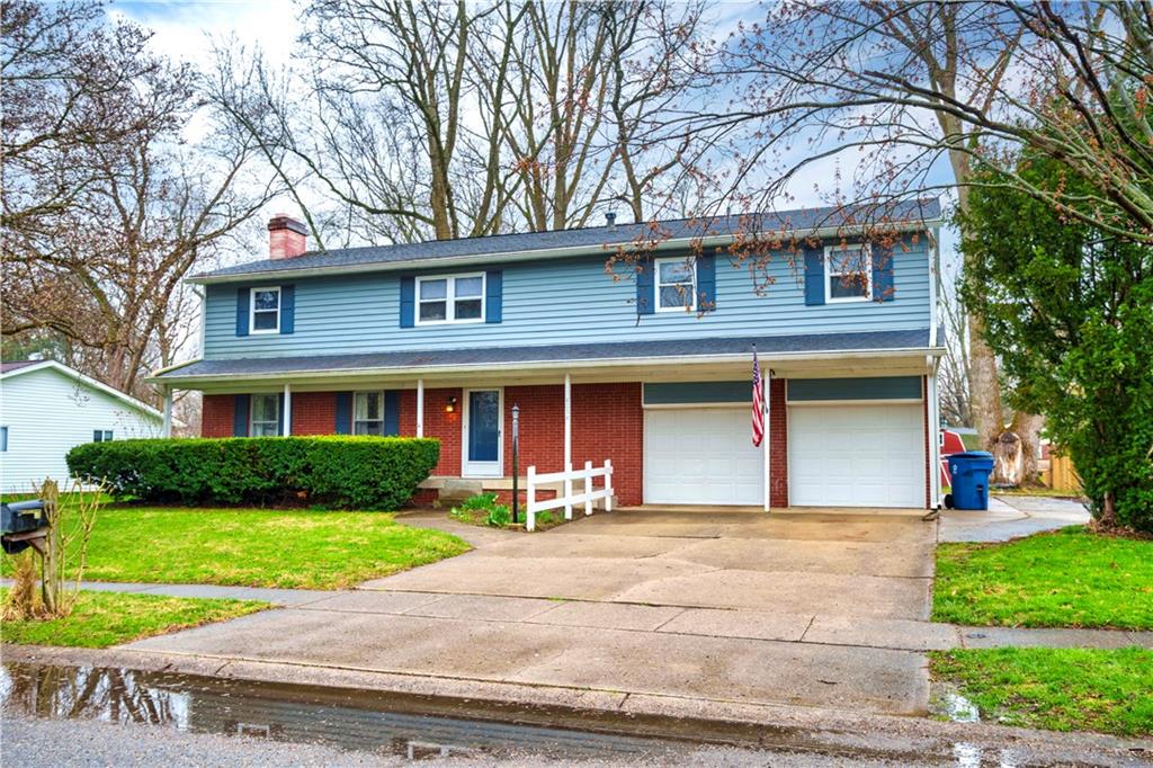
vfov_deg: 42.3
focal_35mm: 31
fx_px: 992
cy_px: 384
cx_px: 576
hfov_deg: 60.3
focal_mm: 31
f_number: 5.6
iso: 100
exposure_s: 1/160
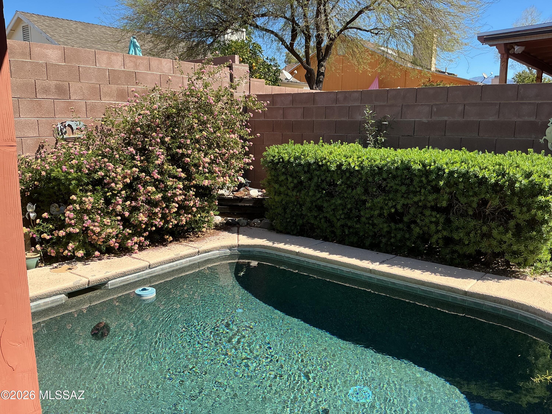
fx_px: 462
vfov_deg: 48.2
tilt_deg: -11.5
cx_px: 276
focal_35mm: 29
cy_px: 207
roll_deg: +0.5
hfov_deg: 61.7
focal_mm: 3
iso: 25
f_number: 1.8
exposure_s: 1/792
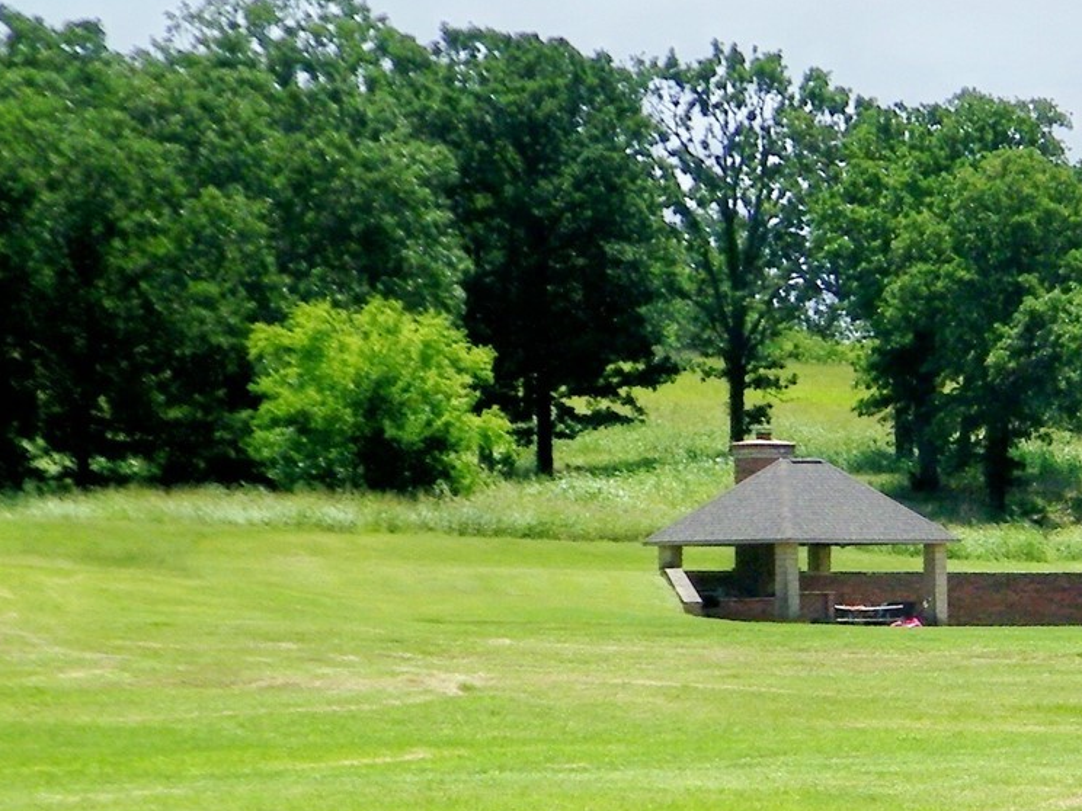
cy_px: 711
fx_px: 10159
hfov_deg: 6.1
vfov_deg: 4.6
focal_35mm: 325
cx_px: 1245
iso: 80
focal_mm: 22.5
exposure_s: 1/200
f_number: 9.6
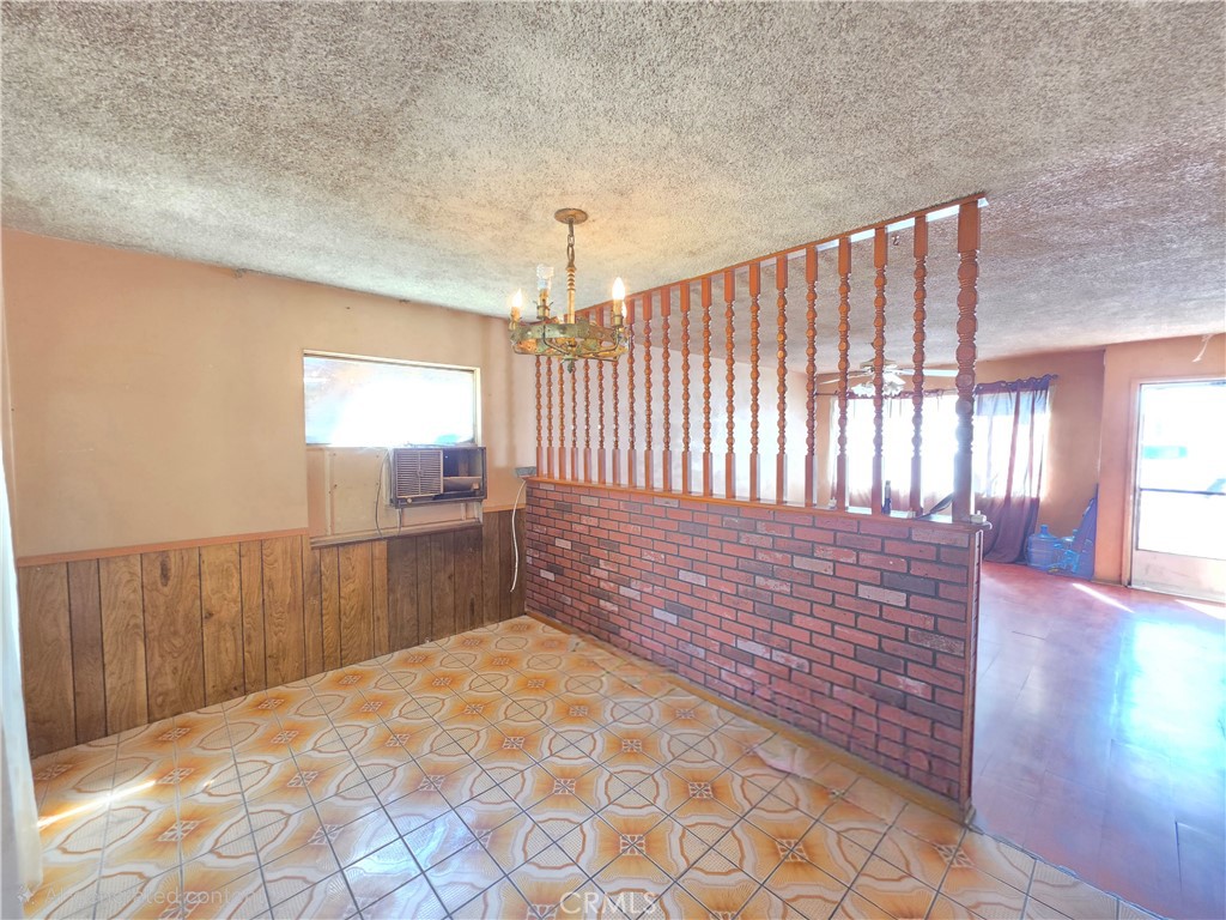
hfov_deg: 106.2
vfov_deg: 89.9
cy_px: 460
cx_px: 613
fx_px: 460
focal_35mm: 13
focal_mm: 2.2
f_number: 1.9
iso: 800
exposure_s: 1/60.2
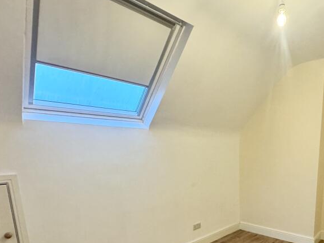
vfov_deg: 51.5
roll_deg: +1.4
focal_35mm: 25
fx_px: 234
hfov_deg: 67.2
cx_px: 220
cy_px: 194
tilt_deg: -12.4
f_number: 2.2
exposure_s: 1/50
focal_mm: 2.22
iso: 250
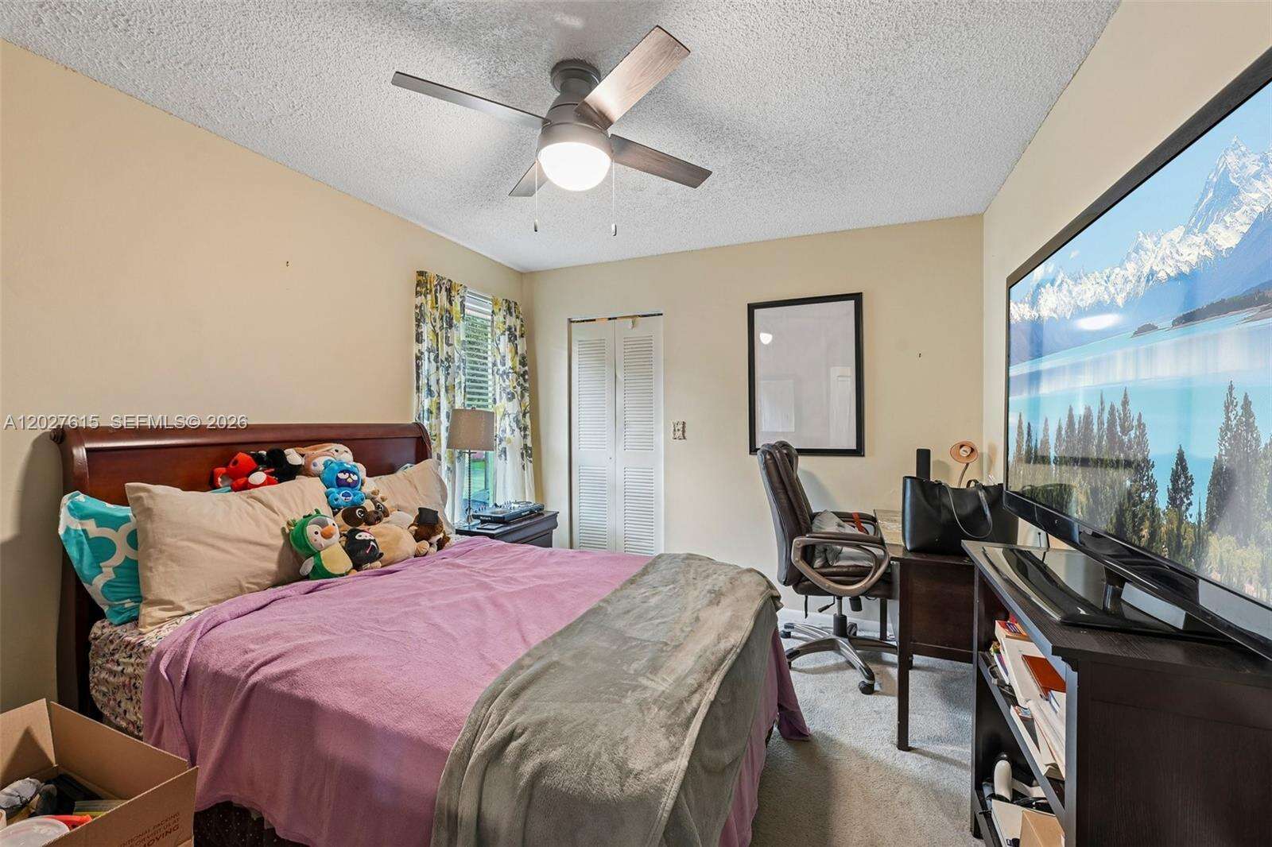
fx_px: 495
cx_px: 636
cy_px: 424
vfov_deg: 81.2
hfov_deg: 104.3
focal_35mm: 14
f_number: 7.1
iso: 400
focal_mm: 14
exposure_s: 1/2.5
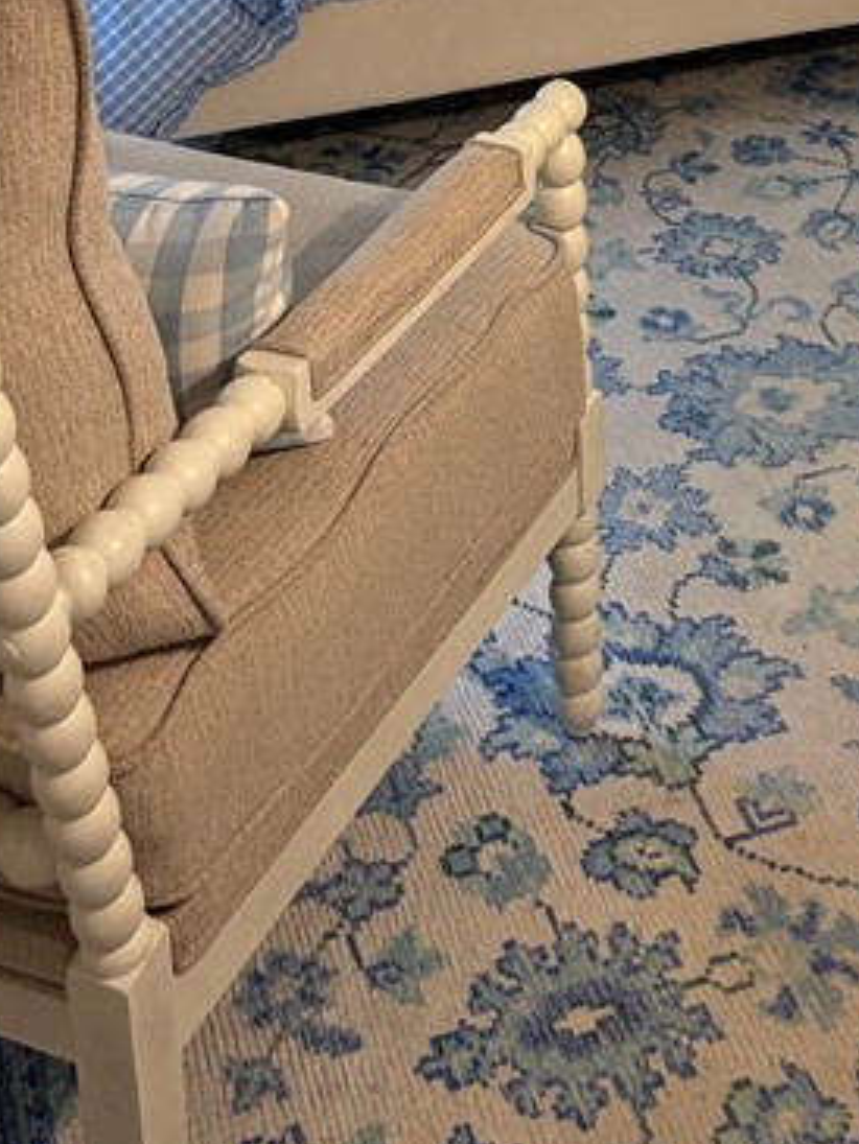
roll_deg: +0.3
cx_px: 730
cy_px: -414
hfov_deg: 19.9
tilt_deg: -11.7
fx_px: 2414
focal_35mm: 73
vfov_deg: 23.1
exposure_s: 1/60
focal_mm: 5.96
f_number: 1.6
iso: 200
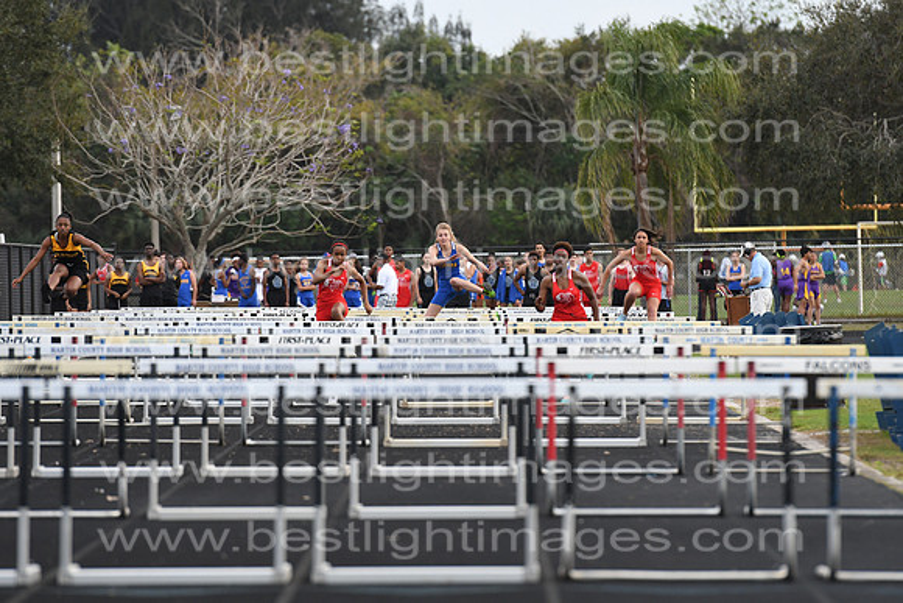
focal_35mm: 300
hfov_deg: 6.9
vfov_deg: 4.6
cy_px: 302
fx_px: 7526
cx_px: 452
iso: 800
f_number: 4
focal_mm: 200
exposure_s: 1/1600
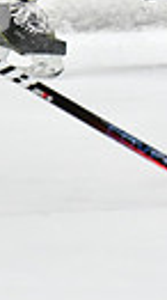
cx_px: 197
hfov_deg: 0.9
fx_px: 10513
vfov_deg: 1.6
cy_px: -132
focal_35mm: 1326
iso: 6400
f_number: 2.8
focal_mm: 190
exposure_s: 1/2000
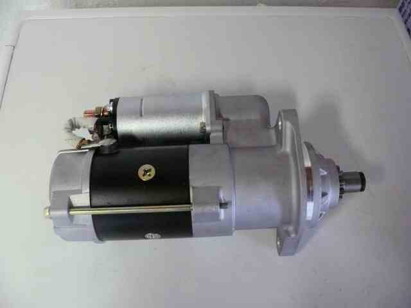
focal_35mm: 35
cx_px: 206
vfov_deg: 40.7
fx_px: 416
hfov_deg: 52.6
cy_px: 154
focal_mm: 7.4
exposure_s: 1/30
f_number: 2.8
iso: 800
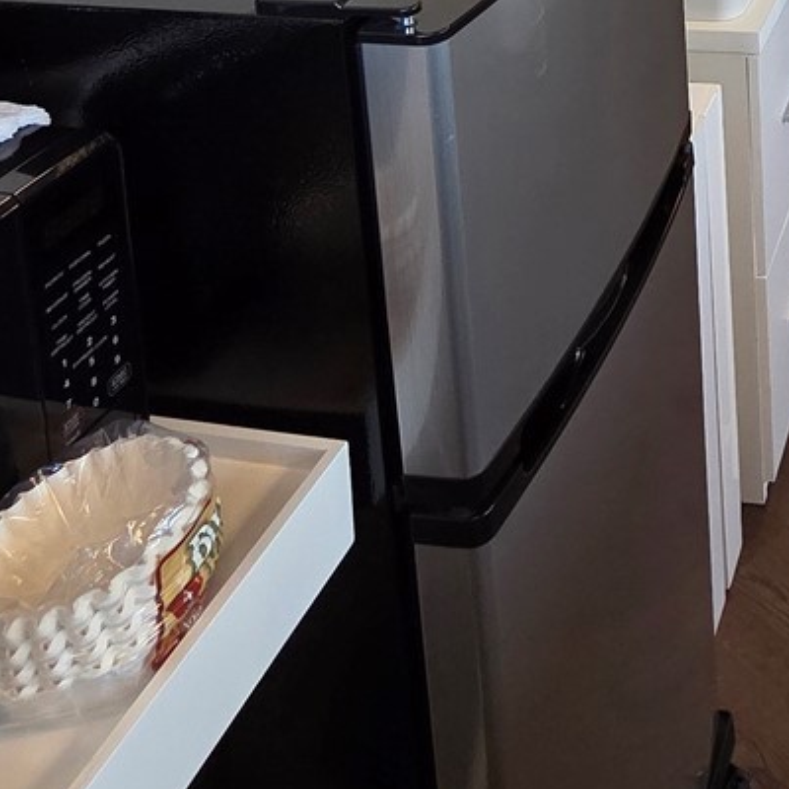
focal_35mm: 46
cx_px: 913
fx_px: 1186
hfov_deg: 31.6
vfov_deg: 27.7
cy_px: -335
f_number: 2.2
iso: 250
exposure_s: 1/60
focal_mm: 2.2
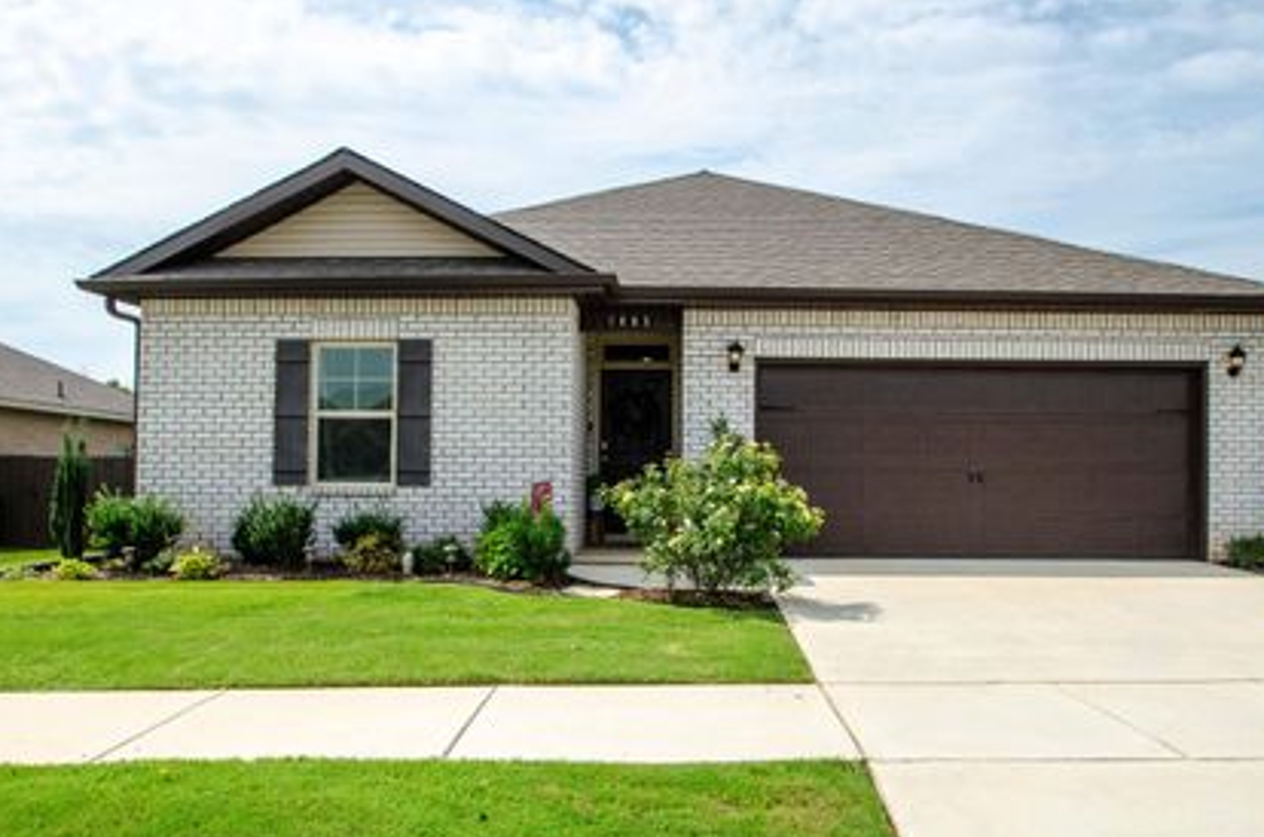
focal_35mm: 29
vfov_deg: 44.7
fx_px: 1016
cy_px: 451
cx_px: 650
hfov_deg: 63.8
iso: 400
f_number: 7.1
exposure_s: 1/3200
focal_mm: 16
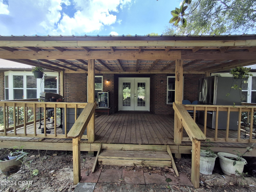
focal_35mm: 16
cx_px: 128
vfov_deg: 78.1
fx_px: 118
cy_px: 96
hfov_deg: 94.5
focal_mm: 1.64
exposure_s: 1/206
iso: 40
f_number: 2.2
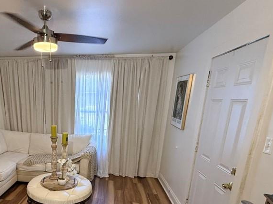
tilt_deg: -15.2
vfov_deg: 52.7
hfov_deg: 65.8
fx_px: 197
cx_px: 73
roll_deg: -0.9
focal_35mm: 25
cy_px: 150
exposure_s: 1/120
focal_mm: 2.22
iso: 200
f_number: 2.2
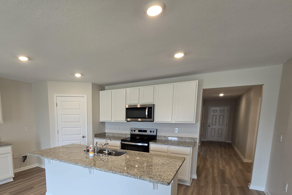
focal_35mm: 18
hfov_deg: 88.1
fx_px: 146
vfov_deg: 64.6
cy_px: 138
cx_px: 108
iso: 80
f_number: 2.2
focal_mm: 2.2
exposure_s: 1/60
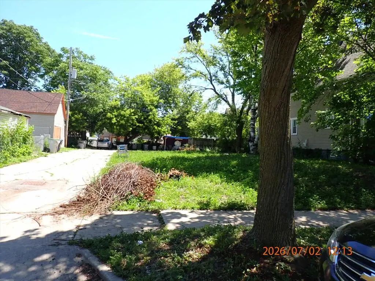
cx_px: 188
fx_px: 271
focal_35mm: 25
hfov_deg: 69.4
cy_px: 140
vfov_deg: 54.9
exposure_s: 1/500
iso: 100
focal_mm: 4.5
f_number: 2.8
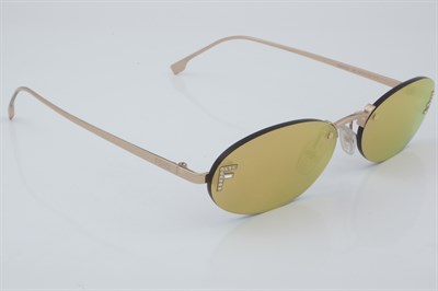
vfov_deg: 18.2
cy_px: 146
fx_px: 912
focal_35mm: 75
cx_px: 219
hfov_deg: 27.0
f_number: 32
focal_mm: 50
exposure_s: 1/3
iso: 100
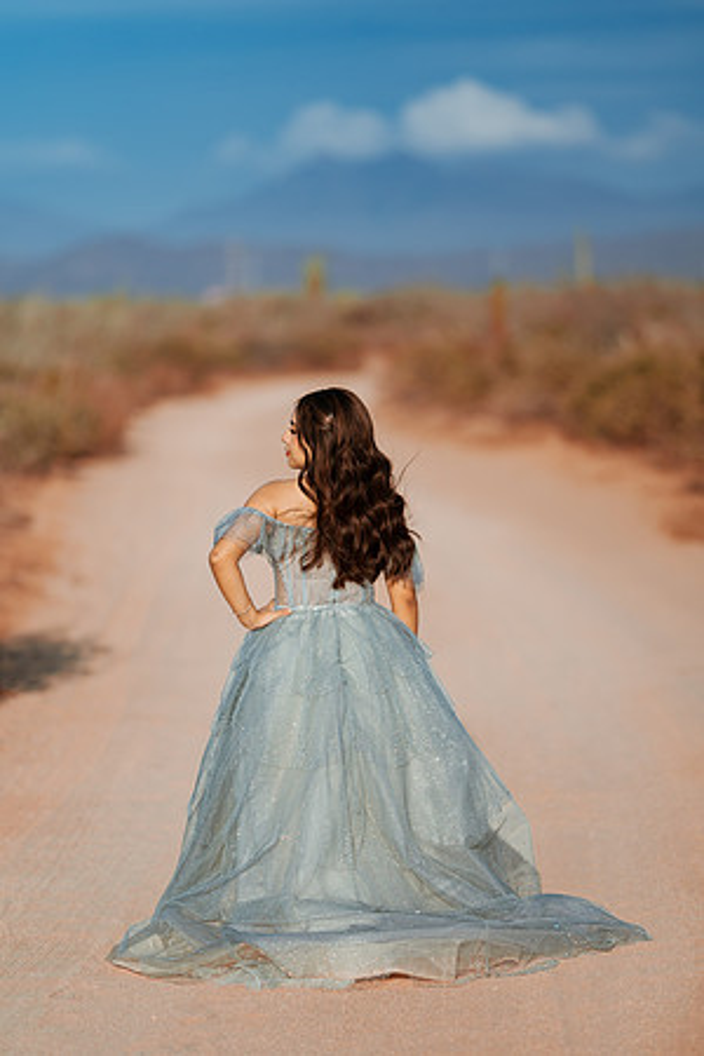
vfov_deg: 15.2
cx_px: 352
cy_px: 528
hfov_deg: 10.2
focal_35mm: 135
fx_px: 3960
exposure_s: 1/8000
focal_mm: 135
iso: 100
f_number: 1.8
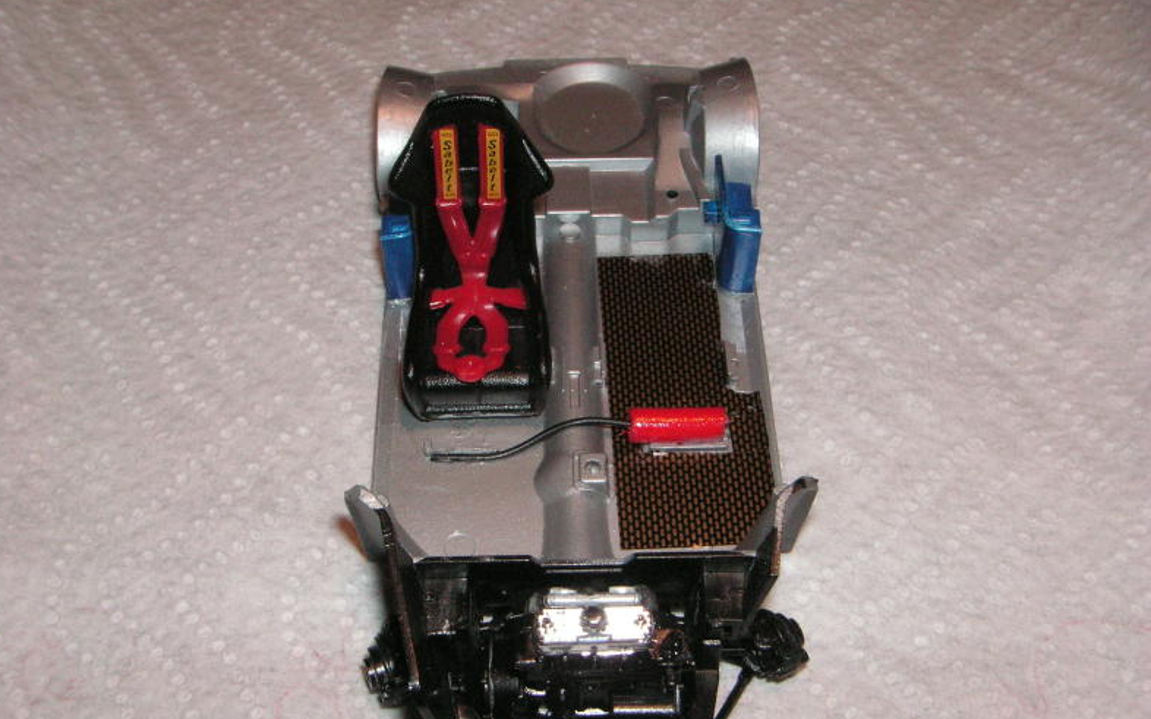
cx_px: 567
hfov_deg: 48.2
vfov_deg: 31.2
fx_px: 1286
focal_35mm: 41
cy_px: 419
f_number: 6.6
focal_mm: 6.3
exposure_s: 1/45
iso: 160
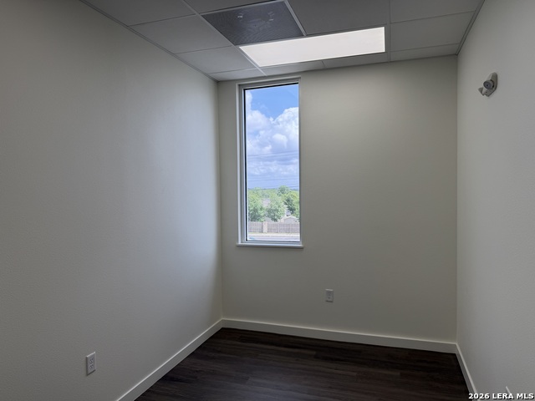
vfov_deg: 56.8
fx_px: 371
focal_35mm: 24
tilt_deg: -3.1
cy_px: 200
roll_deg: +1.8
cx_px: 268
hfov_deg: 71.6
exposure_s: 1/563
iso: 80
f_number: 1.78
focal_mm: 6.76
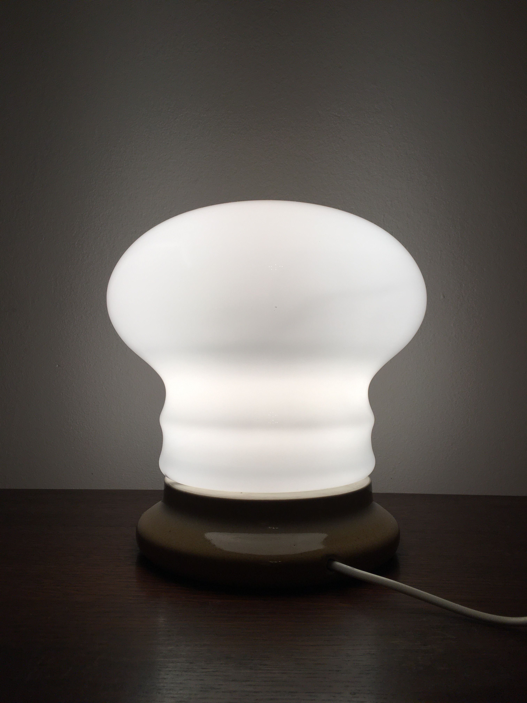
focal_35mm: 29
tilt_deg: +2.1
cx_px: 264
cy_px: 352
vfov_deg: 61.7
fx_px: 589
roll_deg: -1.2
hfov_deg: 48.2
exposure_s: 1/234
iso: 25
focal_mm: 4.15
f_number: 2.2
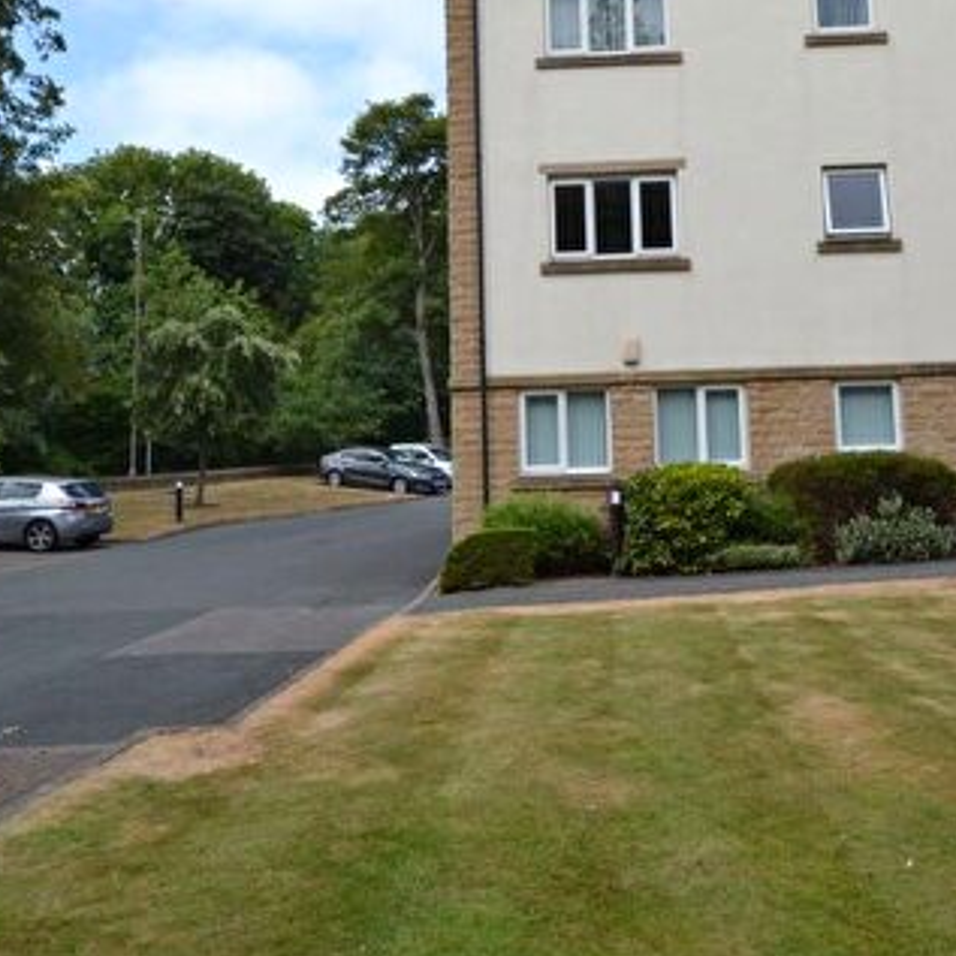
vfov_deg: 51.9
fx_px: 967
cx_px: 576
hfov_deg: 52.2
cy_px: 339
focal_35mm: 31
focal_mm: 11
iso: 100
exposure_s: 1/200
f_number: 7.1
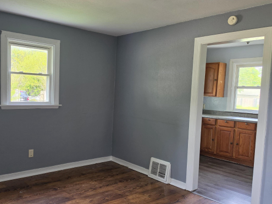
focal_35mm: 31
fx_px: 244
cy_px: 106
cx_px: 106
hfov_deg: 57.8
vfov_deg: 45.4
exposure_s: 1/180
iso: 100
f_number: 1.4
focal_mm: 6.5
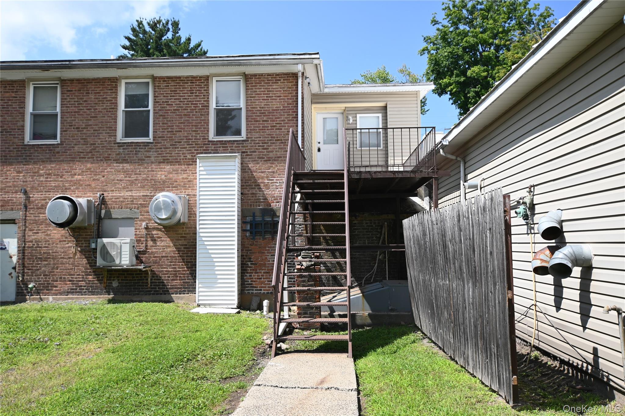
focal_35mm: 30
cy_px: 208
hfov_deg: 61.9
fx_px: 521
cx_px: 312
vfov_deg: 43.6
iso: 100
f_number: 6.3
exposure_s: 1/320
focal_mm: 20
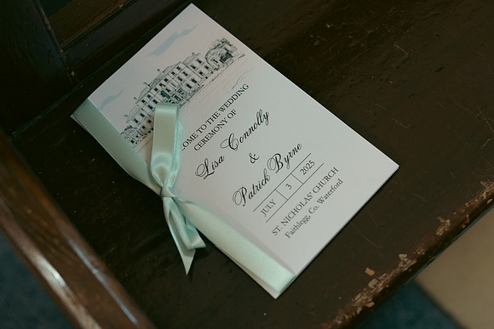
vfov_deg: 19.5
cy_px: 164
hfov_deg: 28.8
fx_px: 961
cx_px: 247
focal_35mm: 70
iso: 2000
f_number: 3.5
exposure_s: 1/320
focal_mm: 70
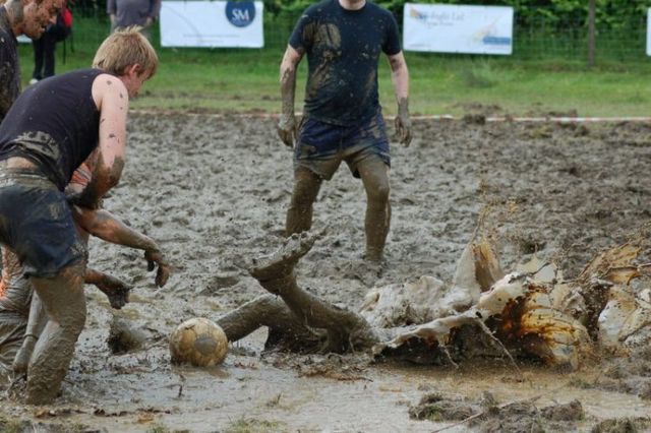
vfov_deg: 9.1
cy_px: 216
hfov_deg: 13.7
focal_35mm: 150
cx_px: 326
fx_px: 2711
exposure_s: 1/500
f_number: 5.6
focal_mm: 100
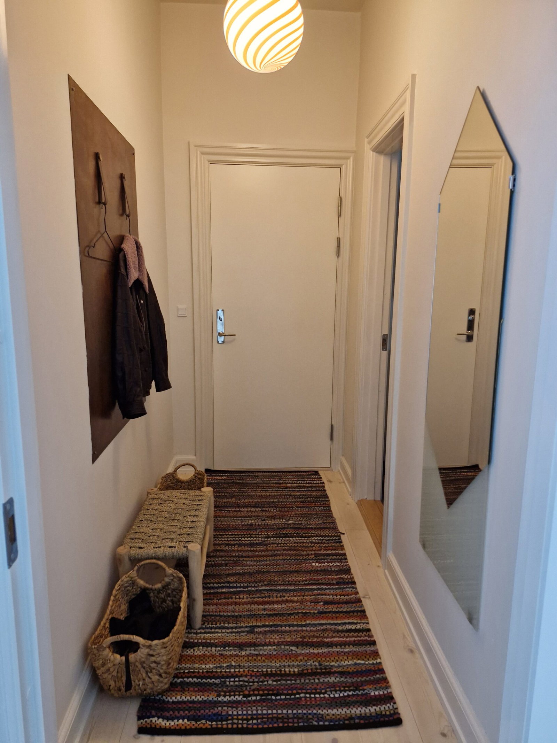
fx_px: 493
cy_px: 372
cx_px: 278
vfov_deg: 73.9
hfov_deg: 58.9
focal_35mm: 23
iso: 640
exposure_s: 1/100
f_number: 1.8
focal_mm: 5.54
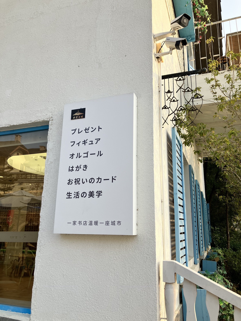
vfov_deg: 63.4
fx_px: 260
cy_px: 160
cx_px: 120
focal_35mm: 28
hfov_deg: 49.7
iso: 32
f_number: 1.8
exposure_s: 1/823
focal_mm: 3.99
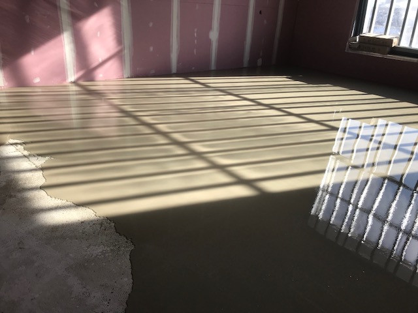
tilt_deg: -24.9
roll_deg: -3.0
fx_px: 338
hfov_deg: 63.4
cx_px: 209
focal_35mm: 28
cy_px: 156
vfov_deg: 49.7
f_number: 1.8
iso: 20
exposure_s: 1/778
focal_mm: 3.99
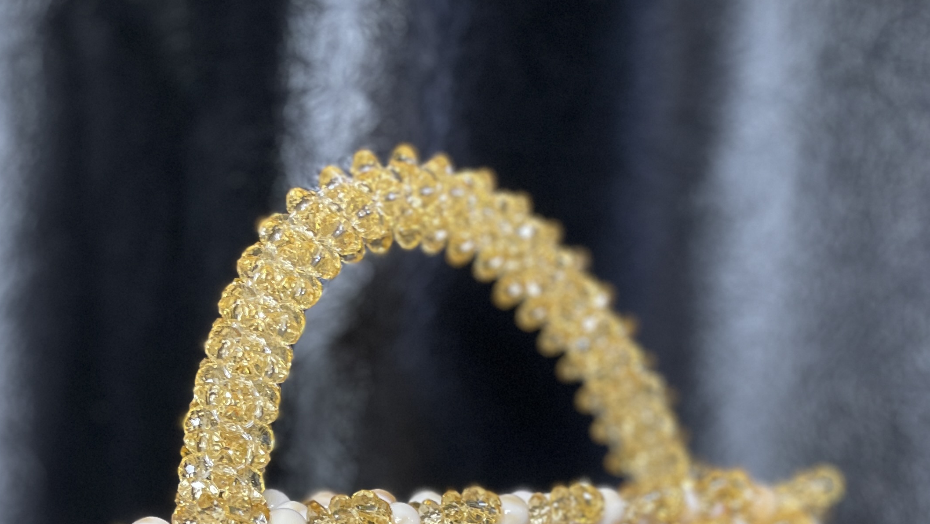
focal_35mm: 54
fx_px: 1332
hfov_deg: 38.4
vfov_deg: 19.5
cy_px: 772
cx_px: 409
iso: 160
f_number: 1.6
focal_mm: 4.2
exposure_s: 1/50
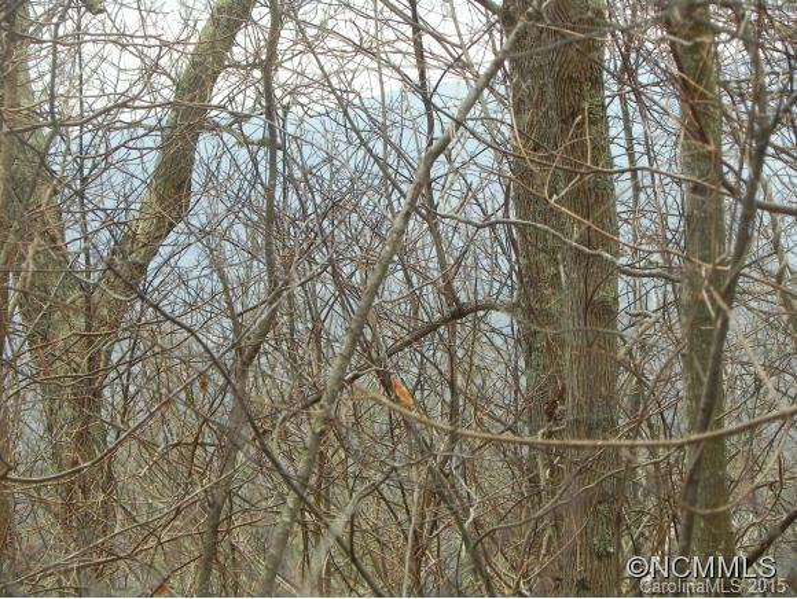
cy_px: 300
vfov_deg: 6.0
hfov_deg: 8.0
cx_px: 398
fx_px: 5692
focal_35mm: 247
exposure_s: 1/245
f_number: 5.6
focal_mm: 44
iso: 160
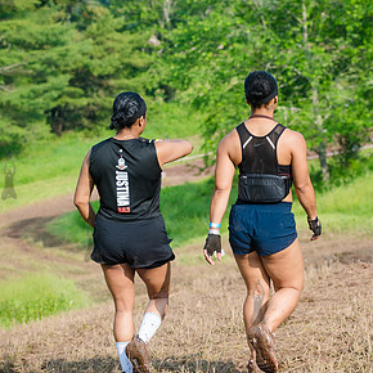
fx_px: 1695
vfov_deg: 12.6
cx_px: 257
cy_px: 177
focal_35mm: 139
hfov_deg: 12.5
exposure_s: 1/800
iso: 250
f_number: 4.5
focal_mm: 80
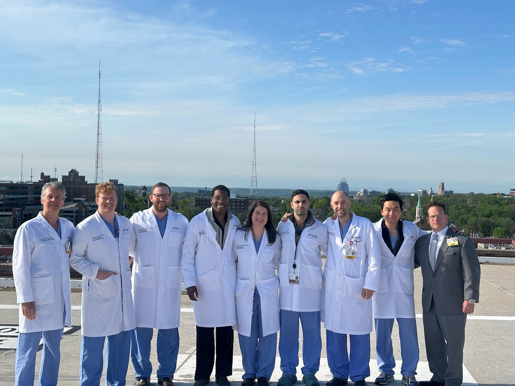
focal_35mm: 48
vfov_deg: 30.3
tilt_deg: +1.0
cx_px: 258
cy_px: 193
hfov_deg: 39.7
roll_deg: -1.2
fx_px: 714
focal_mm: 6.86
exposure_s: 1/3597
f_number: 1.78
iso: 64
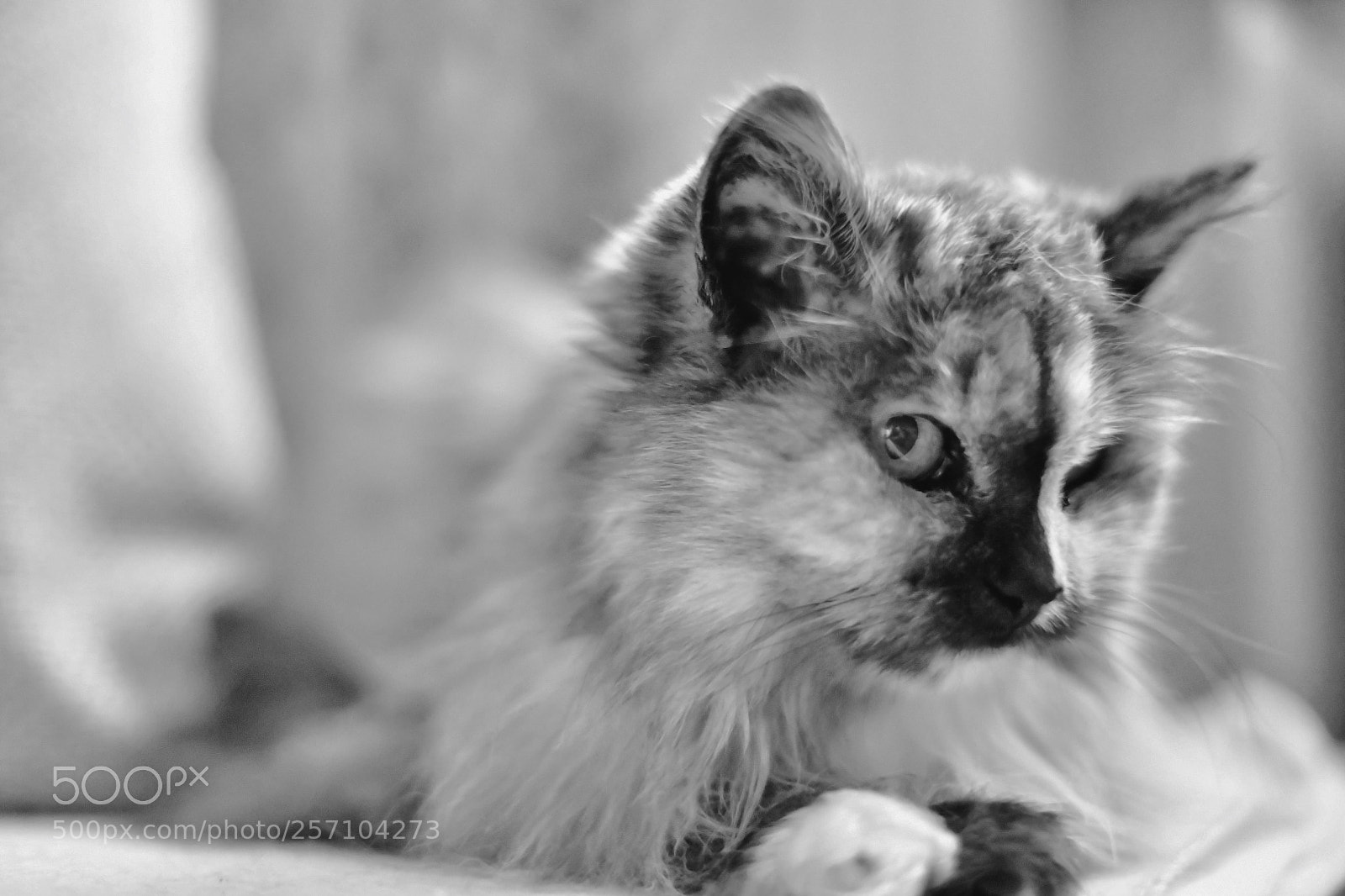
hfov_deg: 39.6
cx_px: 672
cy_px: 448
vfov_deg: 27.0
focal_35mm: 50
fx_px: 1868
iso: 22800
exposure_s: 1/200
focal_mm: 50
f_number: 1.4
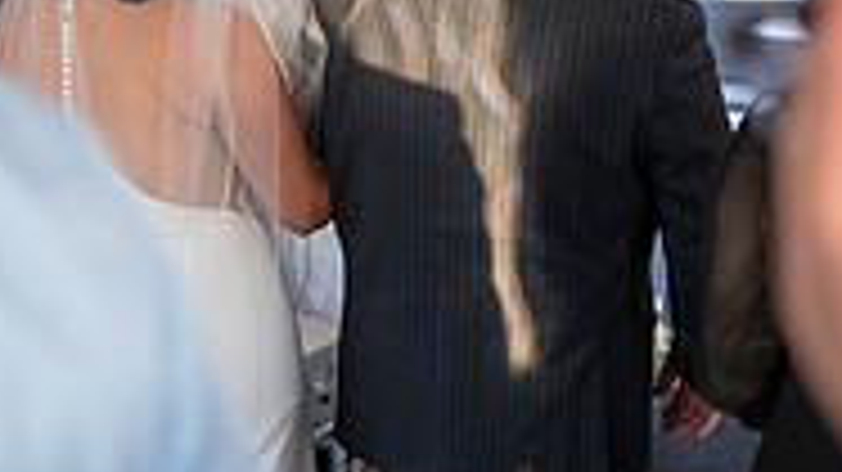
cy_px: 209
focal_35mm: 78
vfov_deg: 15.5
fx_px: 1741
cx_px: 338
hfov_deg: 27.1
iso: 125
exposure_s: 1/250
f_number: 1.4
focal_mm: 24
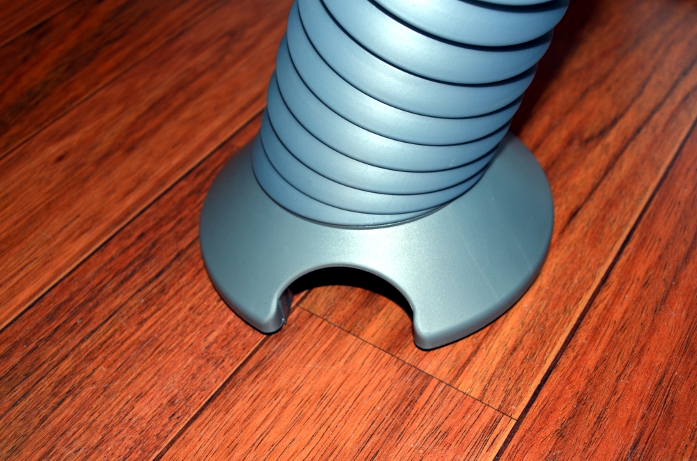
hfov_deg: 49.6
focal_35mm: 39
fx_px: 753
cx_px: 348
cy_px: 230
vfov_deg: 34.1
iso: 200
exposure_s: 1/30
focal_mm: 26
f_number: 5.6
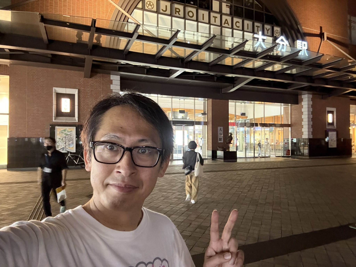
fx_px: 237
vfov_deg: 58.9
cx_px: 178
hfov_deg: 73.9
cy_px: 134
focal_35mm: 23
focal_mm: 2.69
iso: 800
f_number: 1.9
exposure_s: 1/15
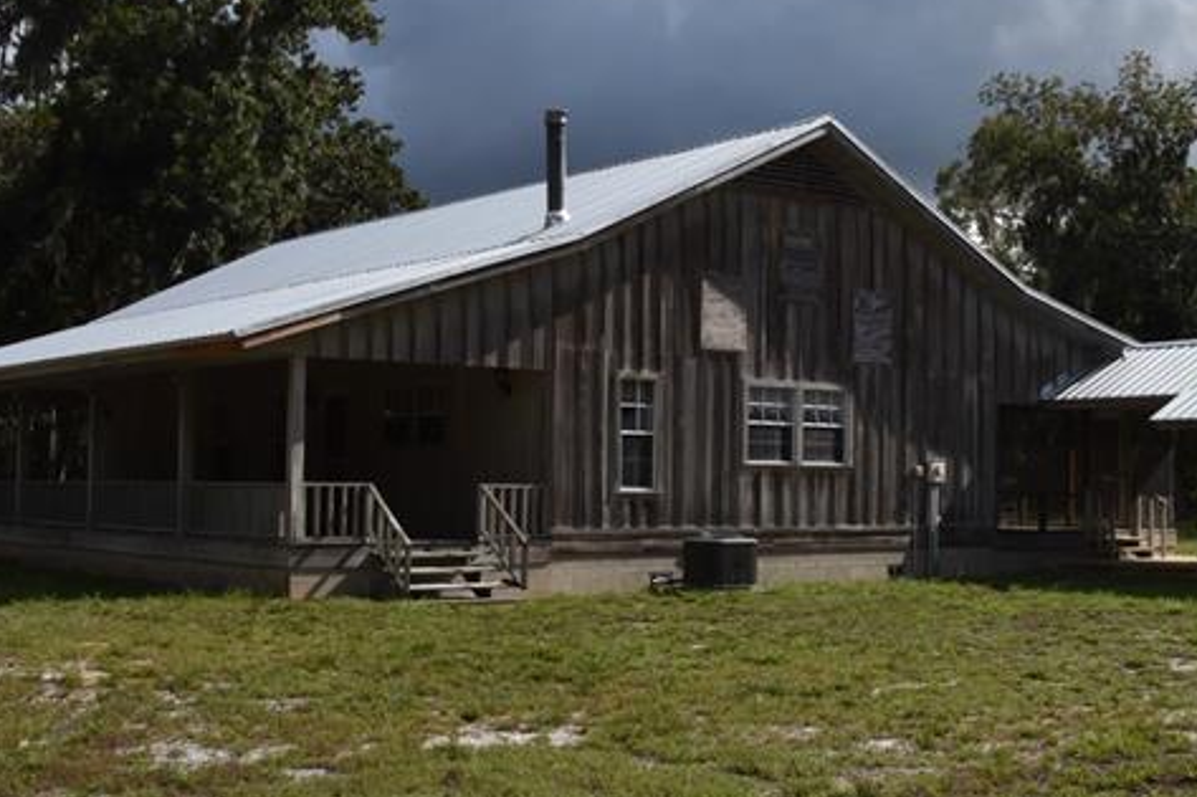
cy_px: 424
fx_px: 1728
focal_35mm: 52
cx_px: 835
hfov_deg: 37.6
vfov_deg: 26.0
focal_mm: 24
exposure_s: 1/800
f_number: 14
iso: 1250
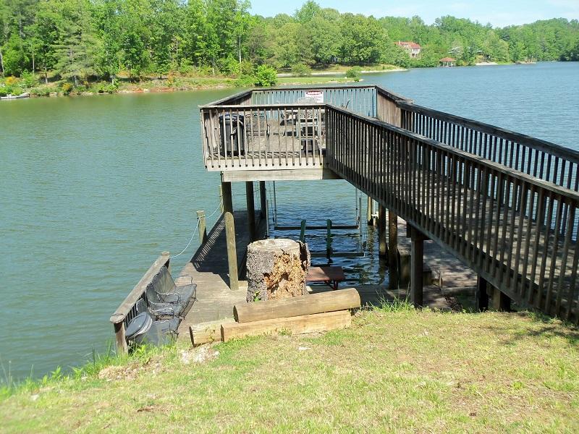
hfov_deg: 49.0
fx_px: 636
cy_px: 217
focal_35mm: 38
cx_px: 290
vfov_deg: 37.7
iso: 80
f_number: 3.7
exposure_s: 1/400
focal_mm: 6.7
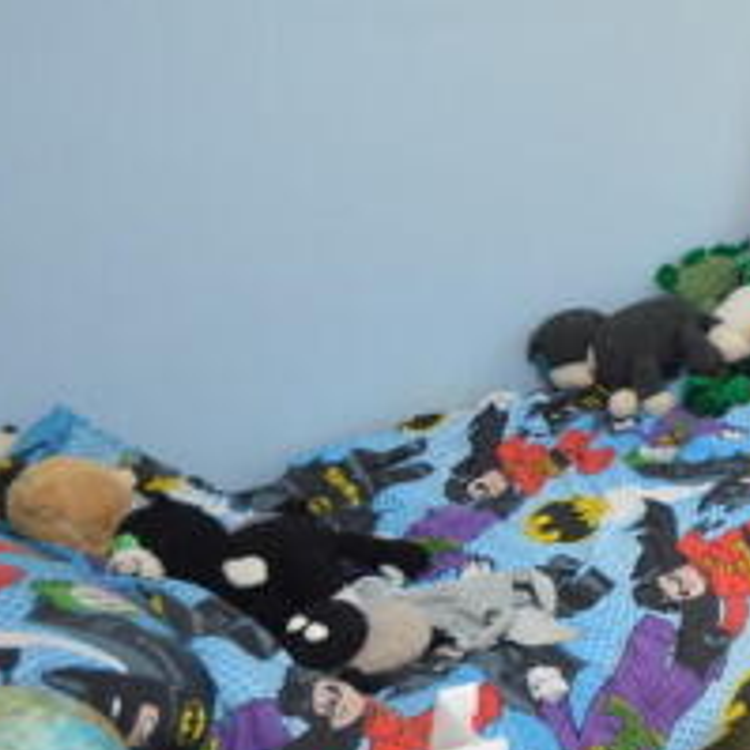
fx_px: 1030
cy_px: 211
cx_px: 1067
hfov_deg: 28.9
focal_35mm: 42
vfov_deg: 39.2
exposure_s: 1/100
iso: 400
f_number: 5
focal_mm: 10
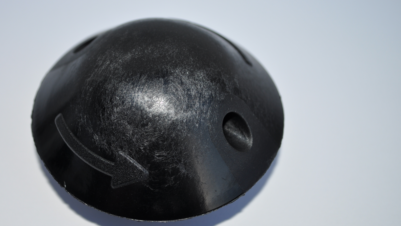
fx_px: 649
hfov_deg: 34.2
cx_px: 159
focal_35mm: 61
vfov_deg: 19.7
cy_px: 122
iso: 200
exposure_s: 1/180
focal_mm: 32
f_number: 4.8
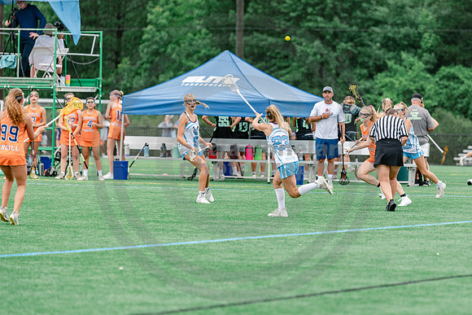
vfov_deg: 4.9
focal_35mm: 280
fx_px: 3677
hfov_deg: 7.3
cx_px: 331
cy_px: 142
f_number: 3.2
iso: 250
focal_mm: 200
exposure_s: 1/640
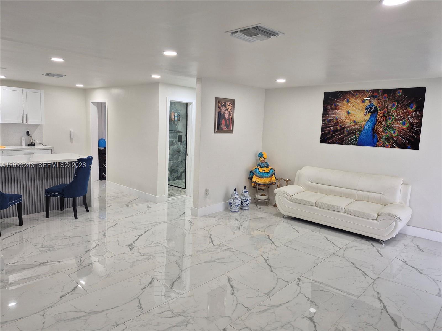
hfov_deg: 73.9
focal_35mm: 23
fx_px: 294
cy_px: 166
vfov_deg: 58.9
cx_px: 221
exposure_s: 1/120
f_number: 1.8
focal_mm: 5.4
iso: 125
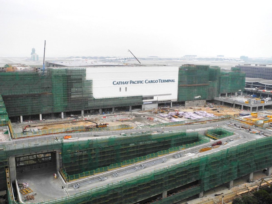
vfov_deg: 40.7
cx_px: 136
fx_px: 275
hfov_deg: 52.6
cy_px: 102
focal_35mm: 35
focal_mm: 7.4
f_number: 4.5
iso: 100
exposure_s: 1/883
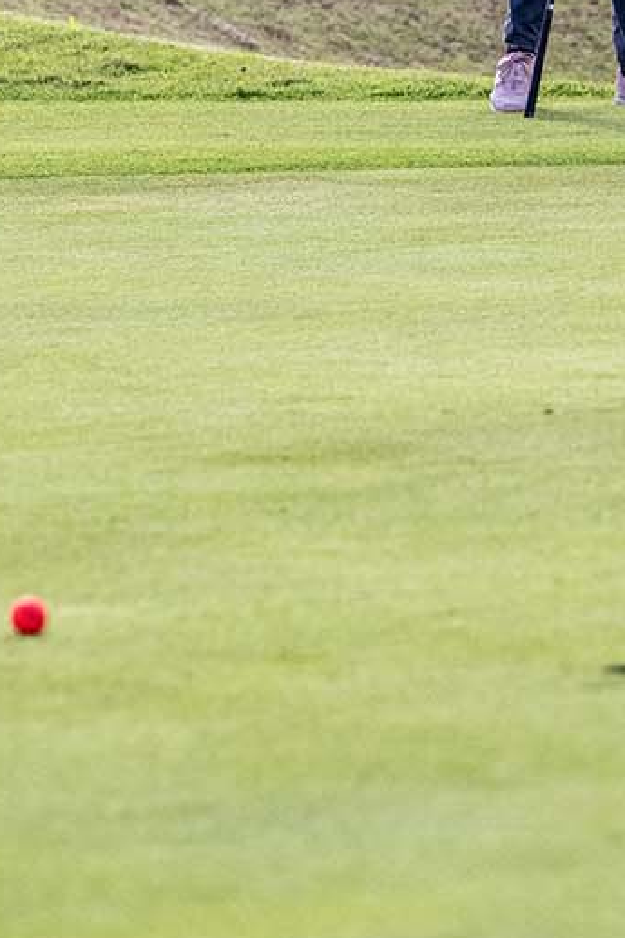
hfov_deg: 4.5
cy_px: -310
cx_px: 699
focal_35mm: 306
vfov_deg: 6.7
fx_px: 7973
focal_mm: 110
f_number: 3.5
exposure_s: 1/8000
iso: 2500
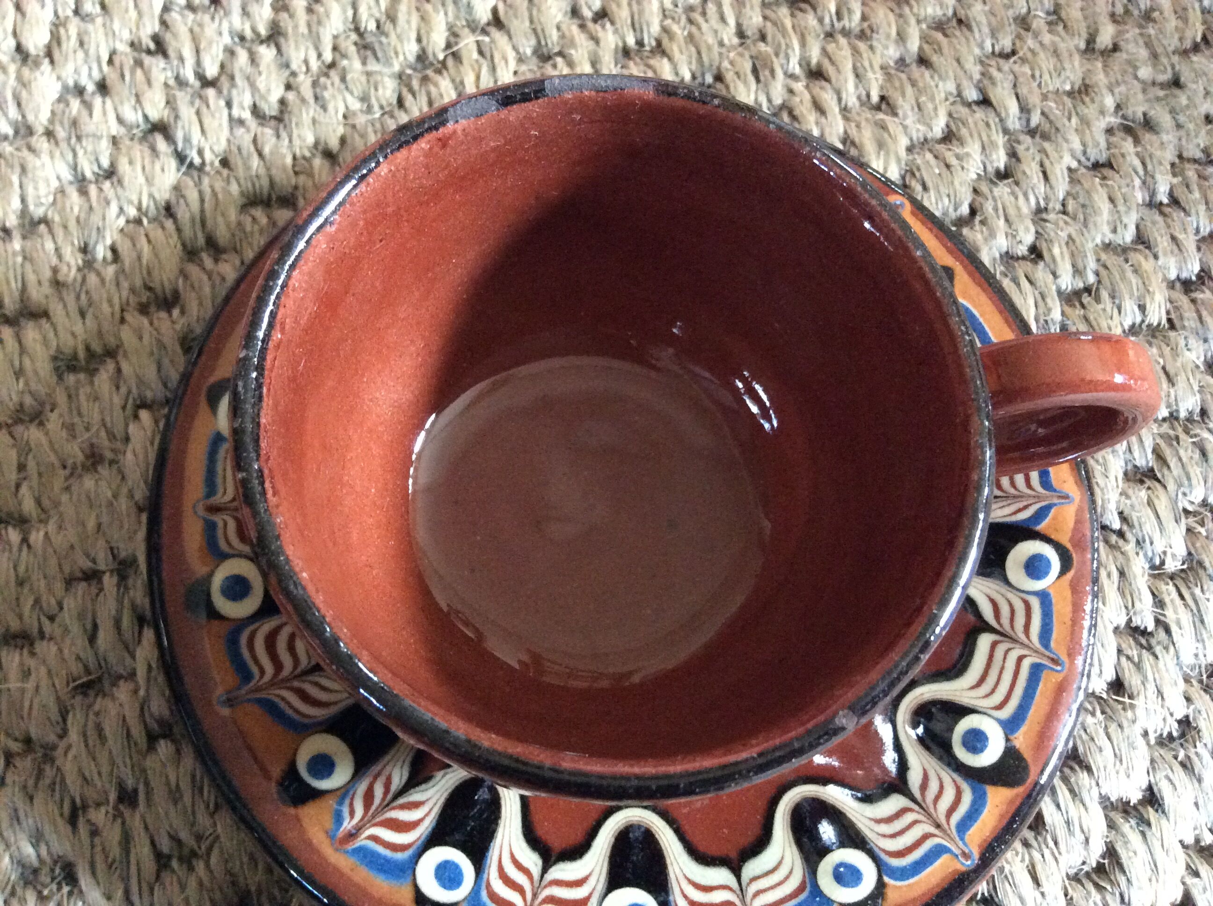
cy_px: 453
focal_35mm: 32
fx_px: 1120
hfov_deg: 56.9
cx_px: 606
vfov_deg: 44.1
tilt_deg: -70.7
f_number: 2.4
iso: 400
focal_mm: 3.3
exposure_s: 1/17
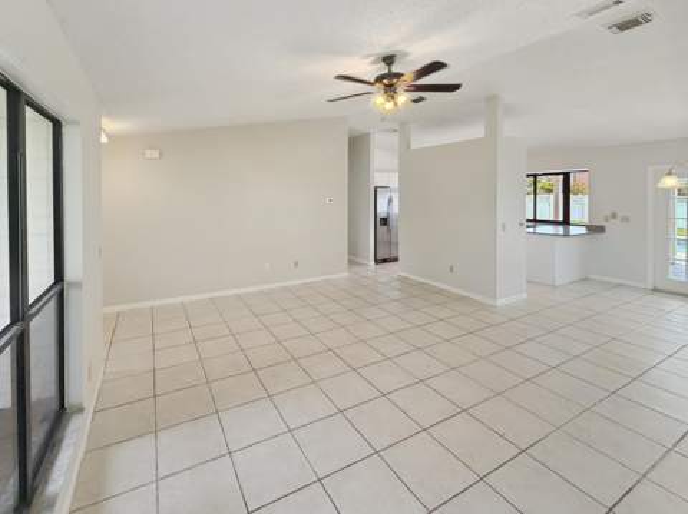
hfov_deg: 102.1
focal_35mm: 14
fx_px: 278
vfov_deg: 85.6
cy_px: 257
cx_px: 344
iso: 200
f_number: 2.2
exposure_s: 1/120
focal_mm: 2.22
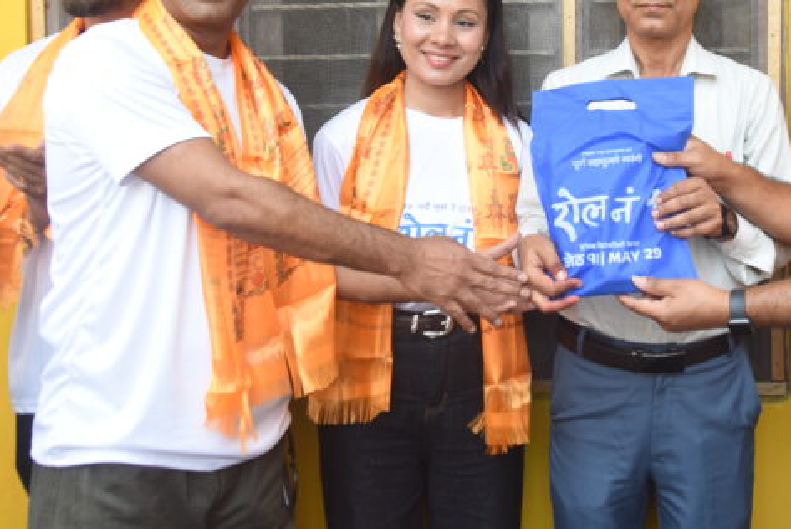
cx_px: 530
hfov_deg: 37.7
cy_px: 135
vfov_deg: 25.7
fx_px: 1143
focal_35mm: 52
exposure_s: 1/125
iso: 800
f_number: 7.1
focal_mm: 32
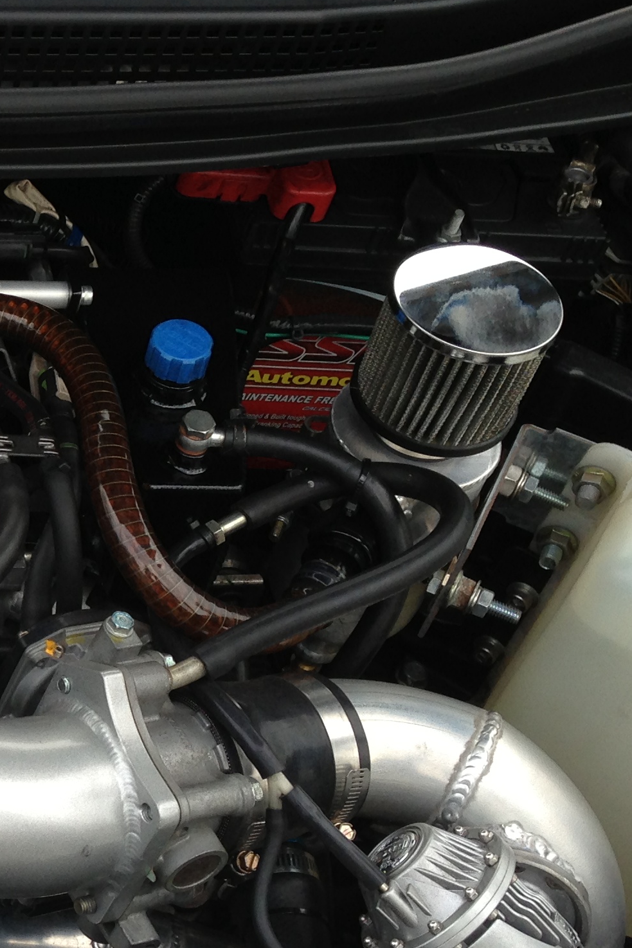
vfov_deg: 26.6
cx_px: -311
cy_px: 531
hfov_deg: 16.4
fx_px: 2001
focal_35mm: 76
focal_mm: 4.13
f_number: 2.4
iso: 50
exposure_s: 1/181
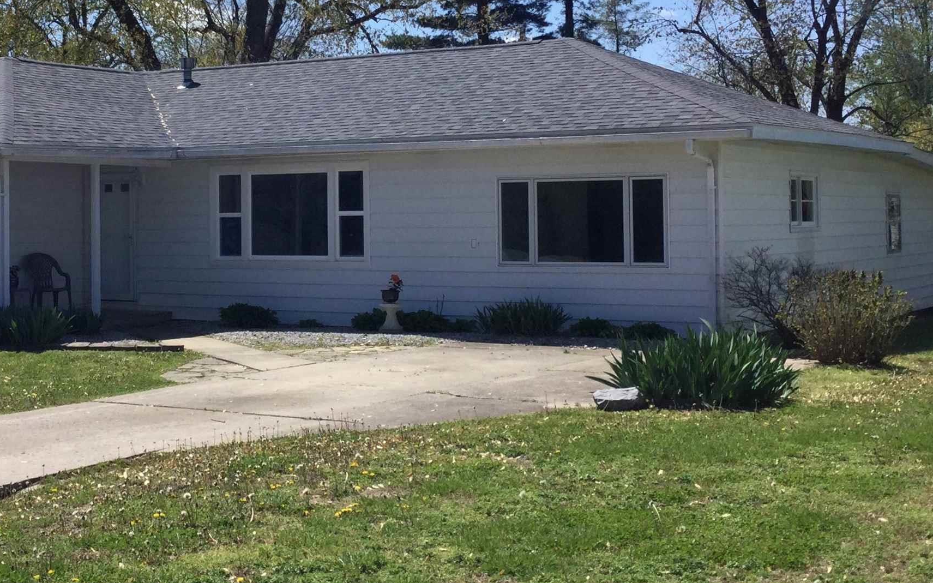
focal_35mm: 59
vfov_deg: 21.9
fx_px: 1500
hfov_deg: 34.3
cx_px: 325
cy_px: 181
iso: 25
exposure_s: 1/1481
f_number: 2.4
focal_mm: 3.3
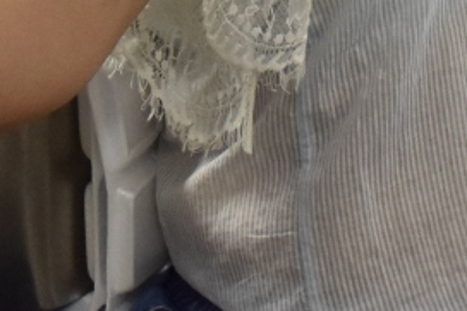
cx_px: 187
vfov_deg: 3.9
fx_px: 4537
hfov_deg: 5.9
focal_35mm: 350
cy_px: -347
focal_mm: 32
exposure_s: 1/60
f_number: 4
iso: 800
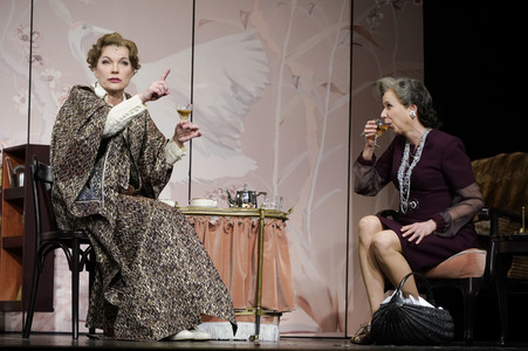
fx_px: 2081
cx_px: 264
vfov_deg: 9.6
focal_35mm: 142
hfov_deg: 14.5
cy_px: 176
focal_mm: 142
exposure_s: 1/640
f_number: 5.6
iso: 1600
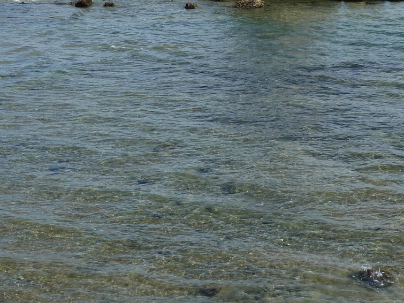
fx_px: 1039
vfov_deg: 16.3
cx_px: 260
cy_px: 20
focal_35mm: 89
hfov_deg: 22.0
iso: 80
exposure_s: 1/500
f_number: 5
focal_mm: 6.9
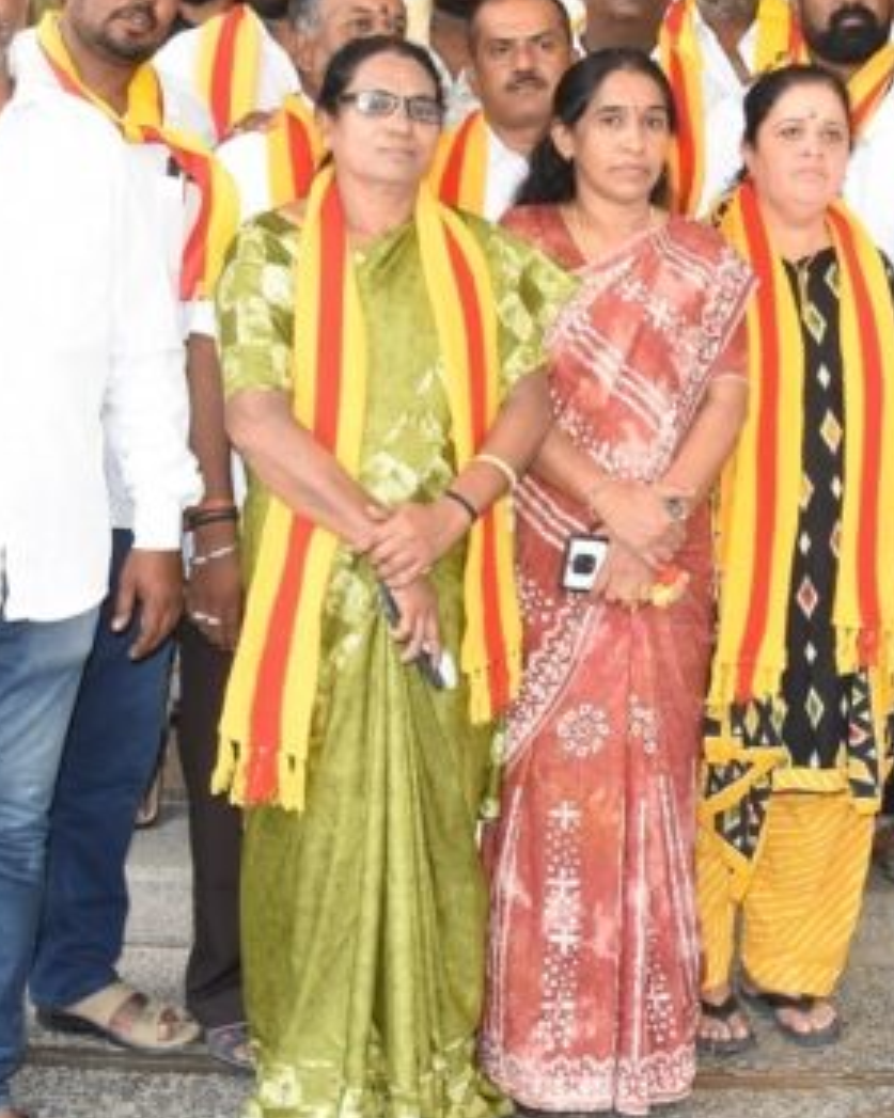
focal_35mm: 61
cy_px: 301
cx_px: 759
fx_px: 2018
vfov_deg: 30.5
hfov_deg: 24.4
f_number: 9
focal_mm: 18
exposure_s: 1/125
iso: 1250
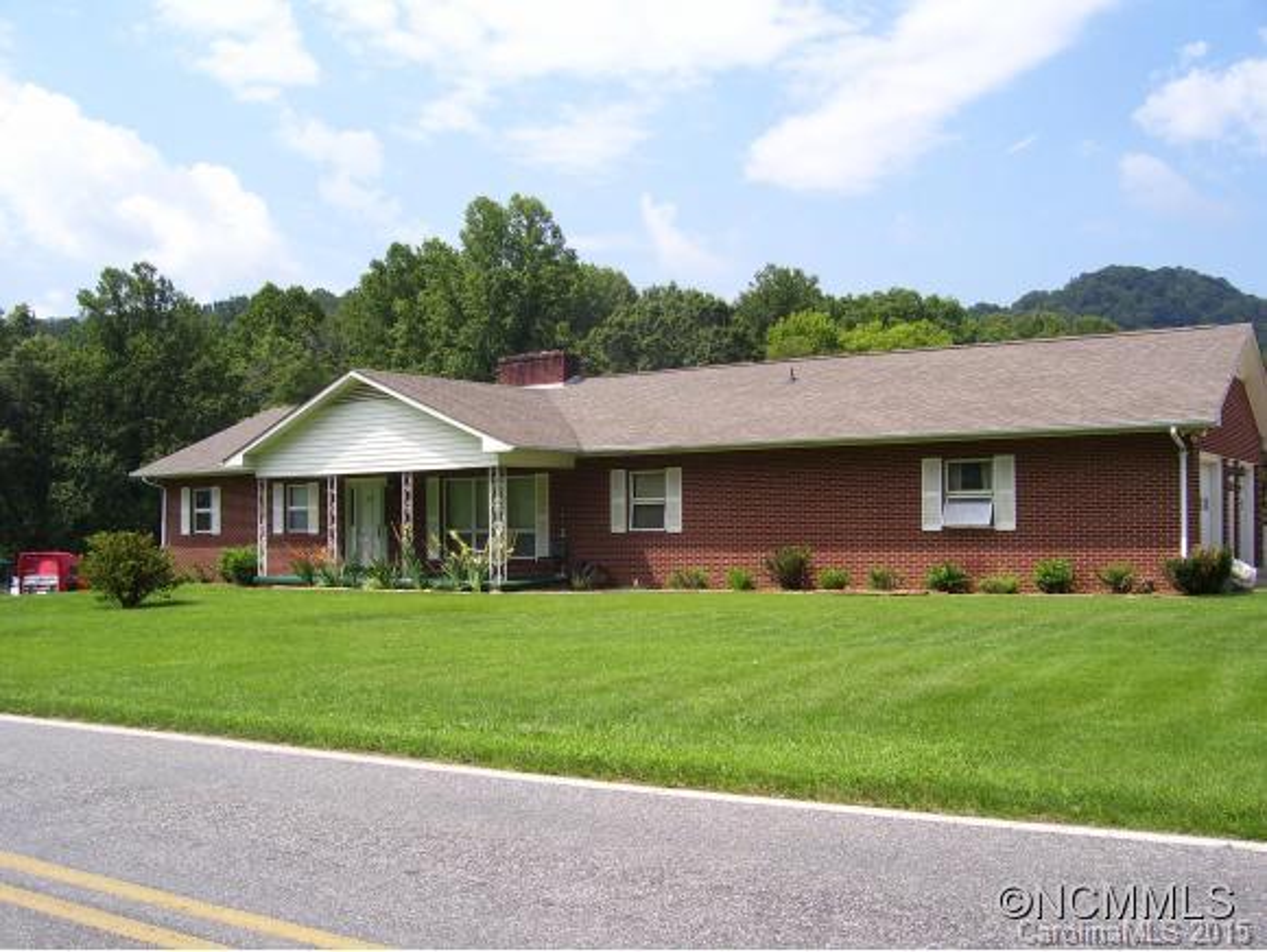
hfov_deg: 53.9
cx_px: 634
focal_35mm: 34
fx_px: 1245
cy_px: 476
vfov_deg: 41.8
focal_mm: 5.6
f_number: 4.8
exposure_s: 1/350
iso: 80
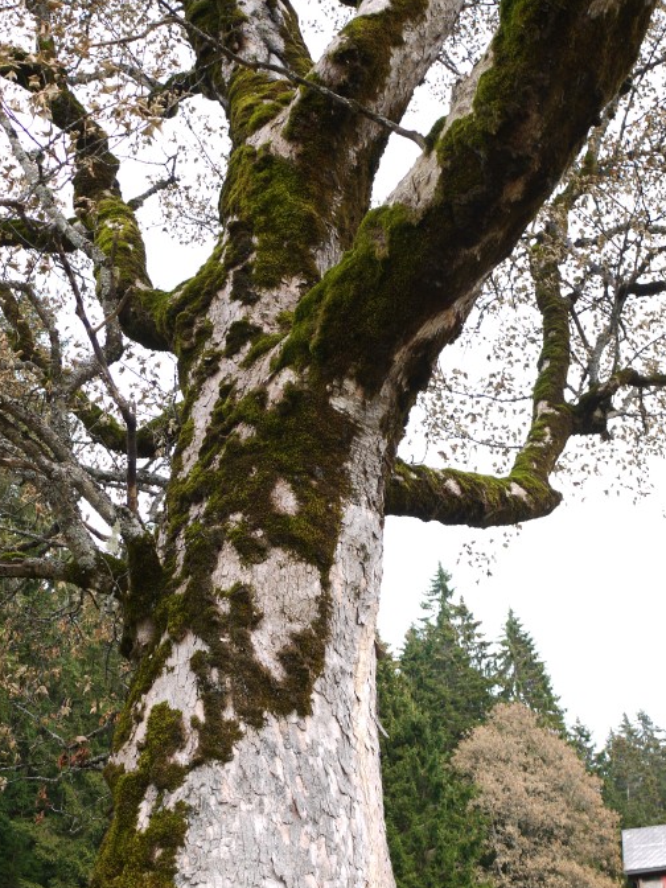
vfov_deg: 39.6
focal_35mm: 48
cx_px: 289
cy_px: 418
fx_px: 1231
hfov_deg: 30.2
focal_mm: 21
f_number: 4.5
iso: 100
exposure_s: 1/40
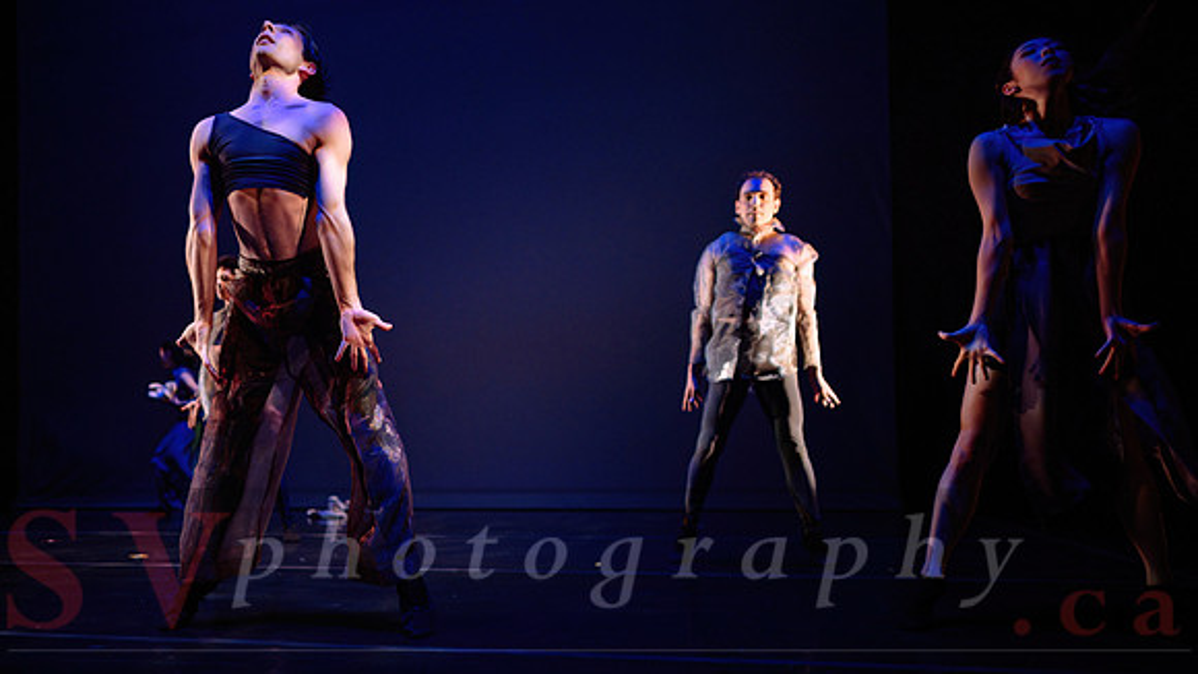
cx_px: 517
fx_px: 908
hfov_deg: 66.5
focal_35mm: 29
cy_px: 454
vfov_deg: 40.1
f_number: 1.4
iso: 1000
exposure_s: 1/400
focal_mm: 24
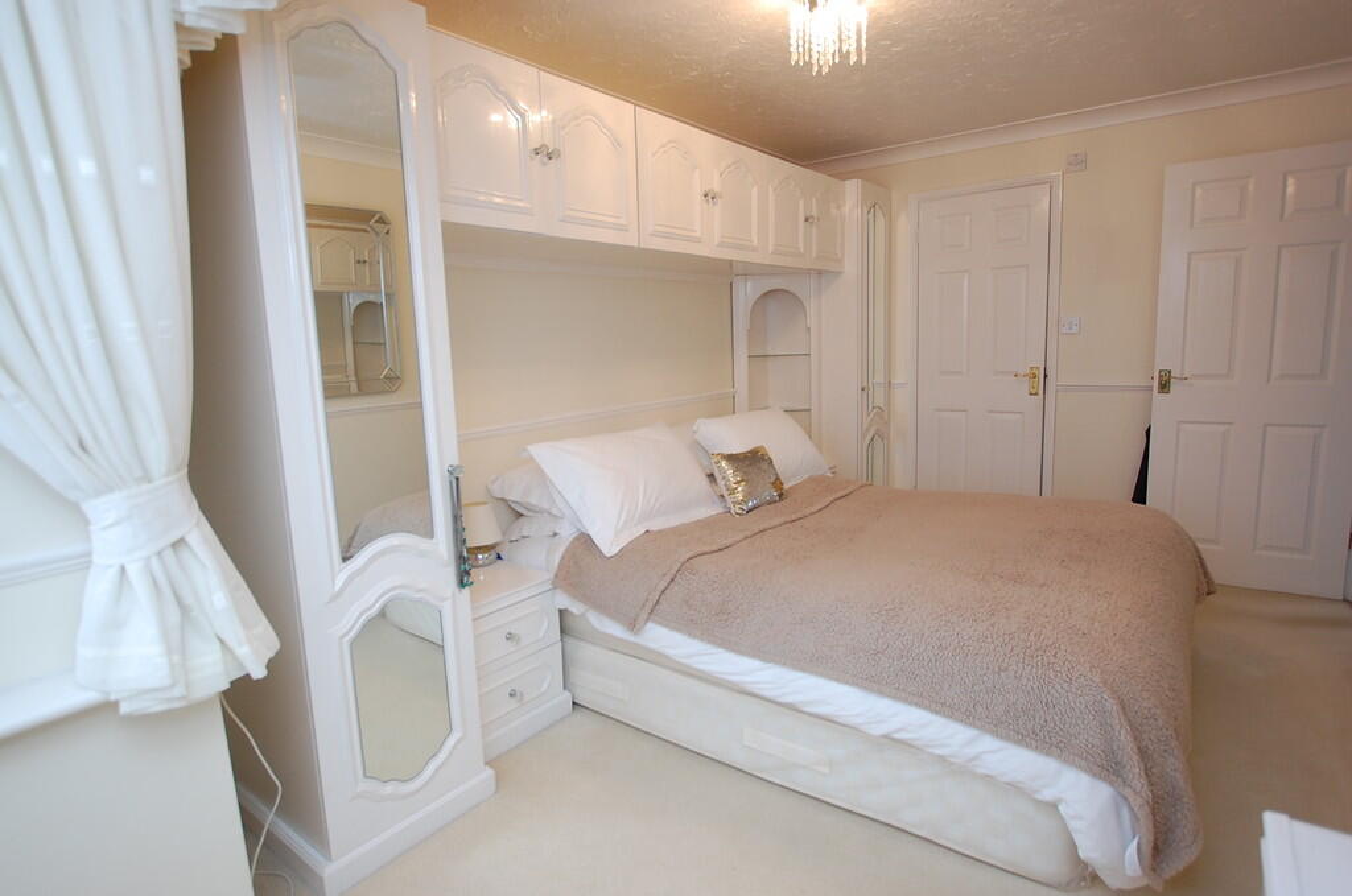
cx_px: 676
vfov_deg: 67.2
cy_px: 448
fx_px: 675
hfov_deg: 90.1
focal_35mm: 18
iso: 400
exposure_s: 1/50
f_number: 3.5
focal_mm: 12
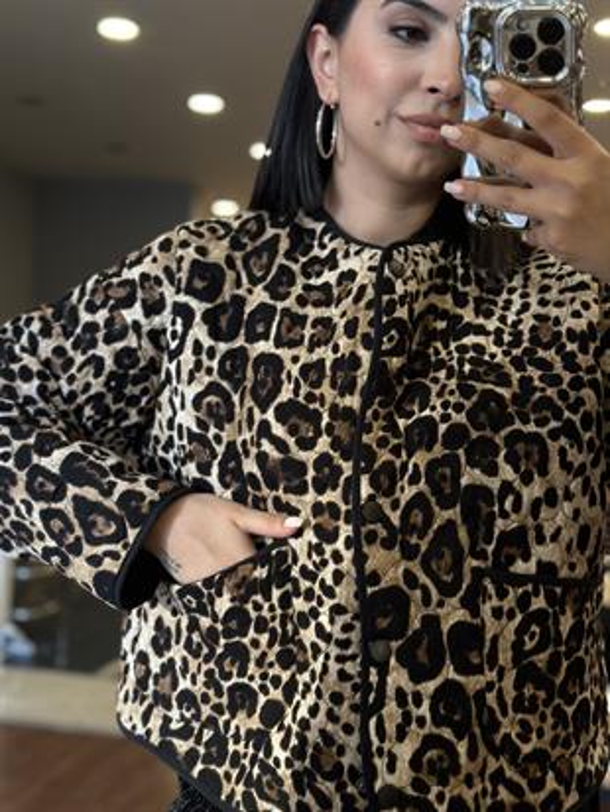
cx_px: 305
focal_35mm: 48
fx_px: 1127
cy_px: 406
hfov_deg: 30.3
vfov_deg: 39.6
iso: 125
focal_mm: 6.86
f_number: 1.78
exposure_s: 1/60
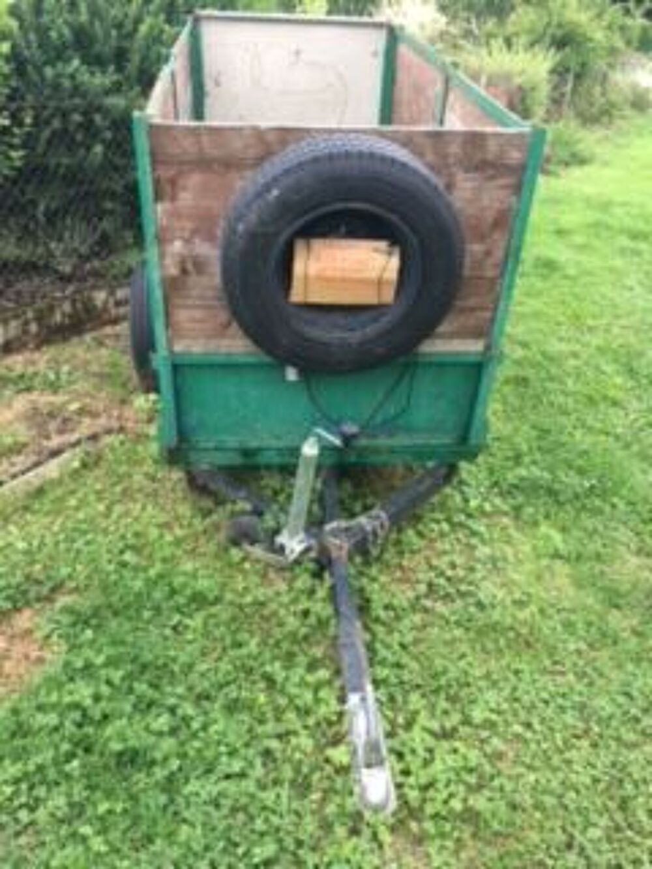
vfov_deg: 61.7
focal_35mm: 29
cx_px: 326
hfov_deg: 48.2
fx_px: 728
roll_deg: +0.0
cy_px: 434
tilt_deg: -25.5
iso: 50
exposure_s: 1/33
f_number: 2.2
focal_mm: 4.15
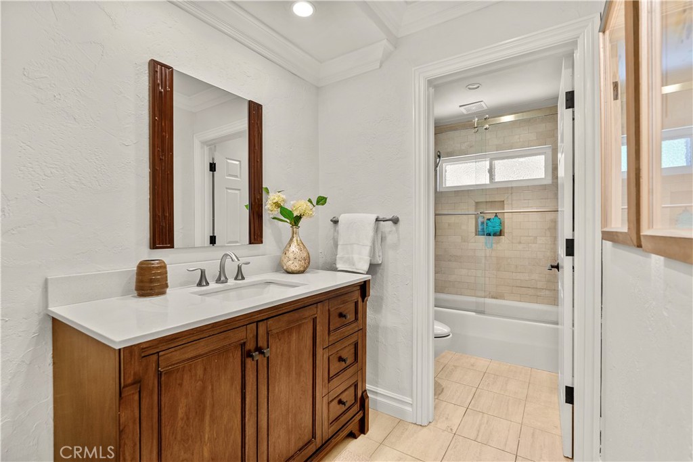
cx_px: 346
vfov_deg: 73.8
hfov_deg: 96.7
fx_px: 308
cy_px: 231
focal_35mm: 16
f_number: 8
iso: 200
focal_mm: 16
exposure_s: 1/5
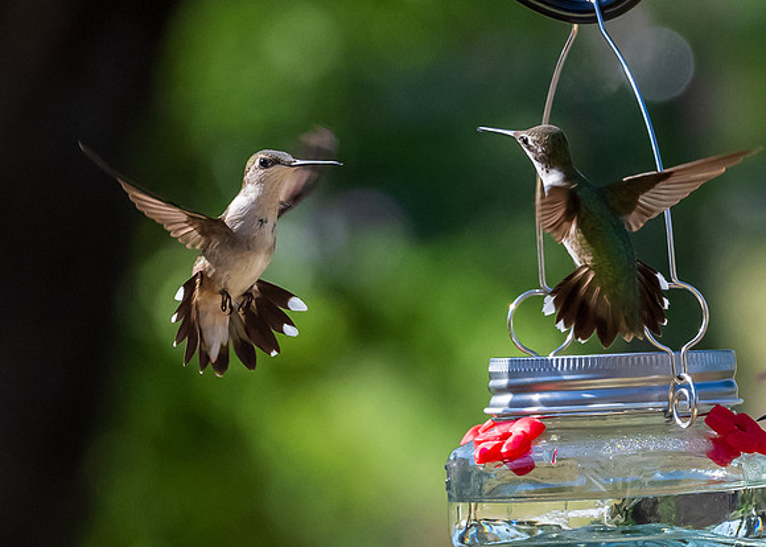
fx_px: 17491
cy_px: 390
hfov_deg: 2.5
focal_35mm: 804
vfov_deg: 1.8
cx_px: 432
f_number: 6.3
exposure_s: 1/3200
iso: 2200
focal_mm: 200
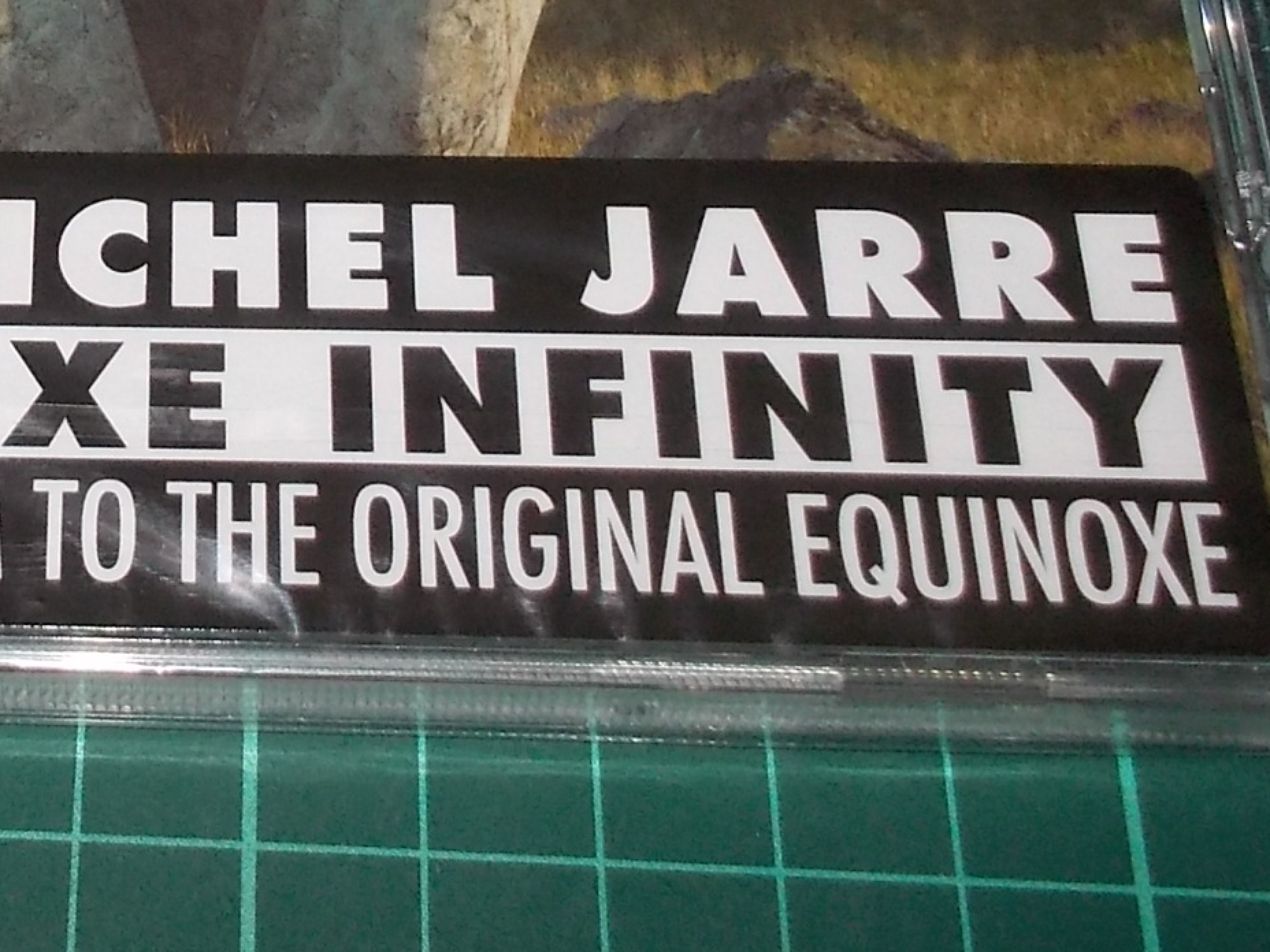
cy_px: -14
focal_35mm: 71
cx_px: 29
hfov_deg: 26.1
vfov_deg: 20.0
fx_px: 2605
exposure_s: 1/30
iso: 200
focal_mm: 4.1
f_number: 3.3
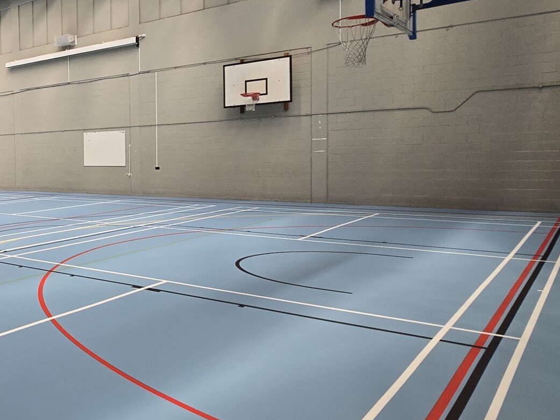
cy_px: 196
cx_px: -9
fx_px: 518
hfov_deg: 46.7
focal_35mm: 32
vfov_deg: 44.1
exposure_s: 1/50
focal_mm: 2.2
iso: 100
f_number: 2.2
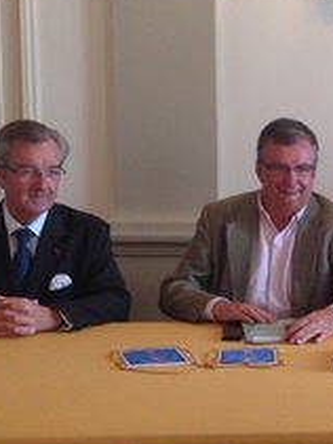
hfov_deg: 14.0
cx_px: 478
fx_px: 1284
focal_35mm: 100
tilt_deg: -6.8
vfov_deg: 19.6
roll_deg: -1.5
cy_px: 238
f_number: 2.4
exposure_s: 1/20
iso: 80
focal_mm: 4.12
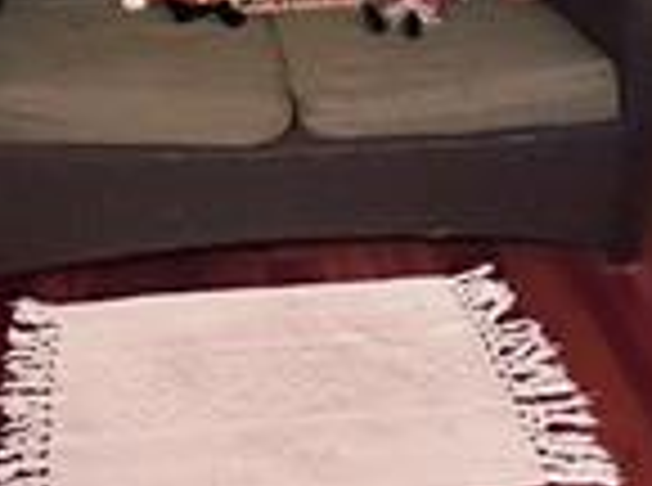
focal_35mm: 62
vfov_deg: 20.4
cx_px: 211
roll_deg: +0.3
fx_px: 1165
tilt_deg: -12.6
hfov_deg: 31.0
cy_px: -232
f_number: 2.2
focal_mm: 2.22
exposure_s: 1/40
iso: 1250
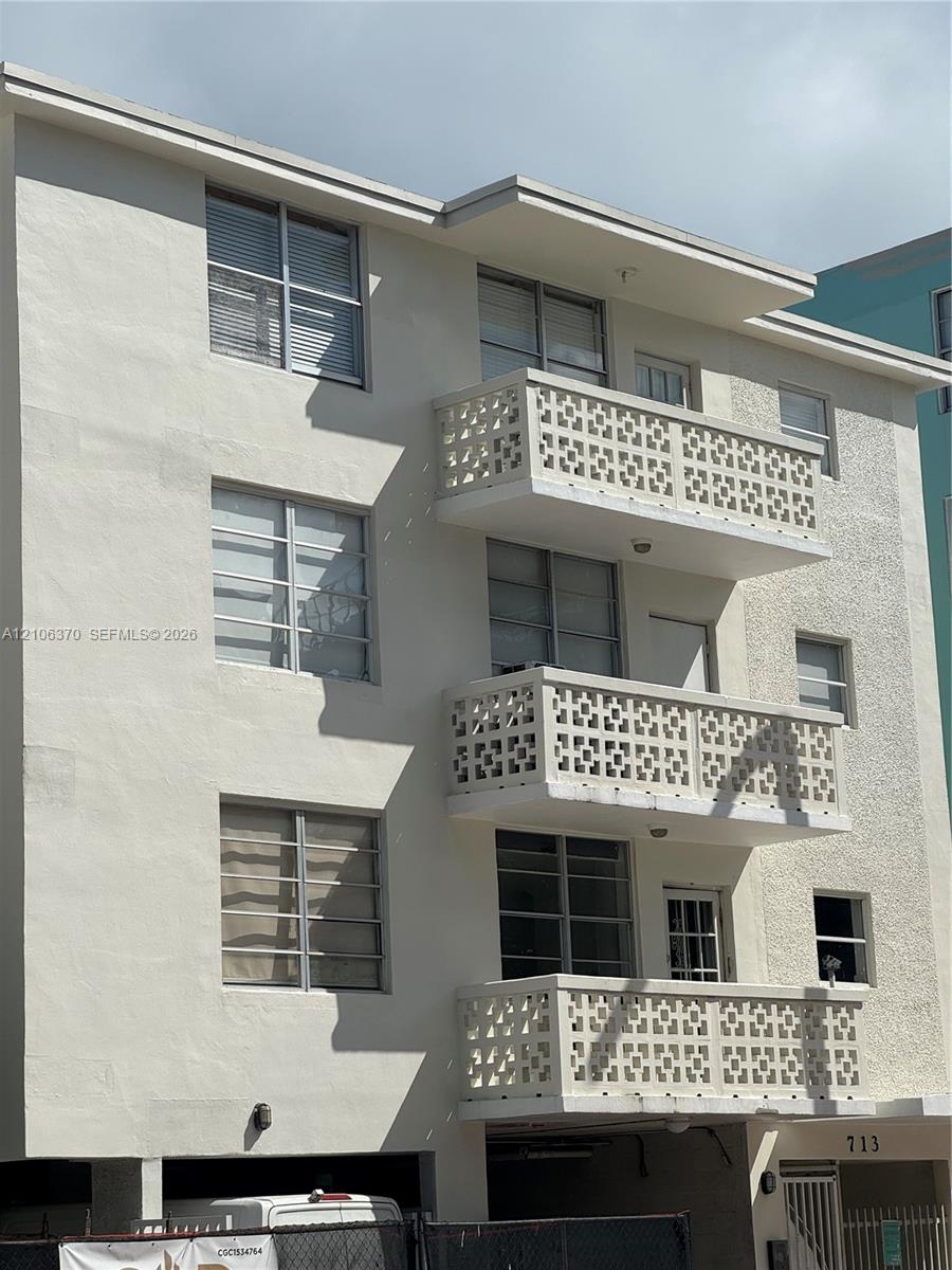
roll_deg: +2.6
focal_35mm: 77
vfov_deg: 25.3
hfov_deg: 19.1
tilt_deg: +11.6
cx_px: 476
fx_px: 2824
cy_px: 635
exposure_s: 1/2597
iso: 25
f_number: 2.8
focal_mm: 9
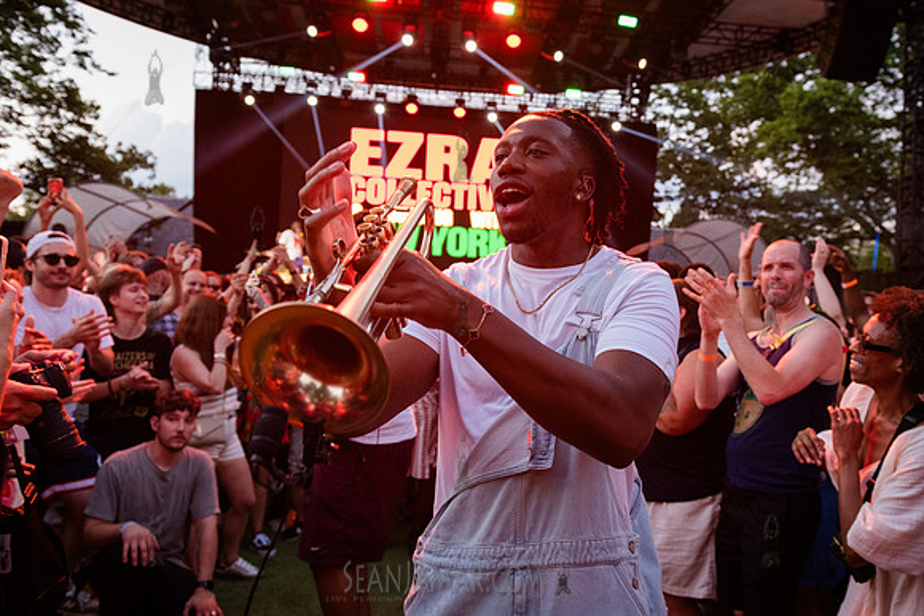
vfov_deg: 44.0
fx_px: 763
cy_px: 315
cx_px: 546
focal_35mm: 30
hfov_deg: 62.0
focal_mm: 24
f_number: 3.5
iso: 4000
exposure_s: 1/250
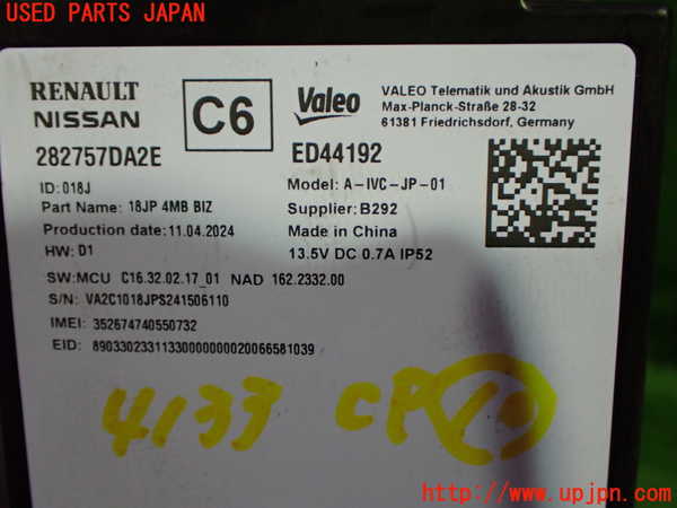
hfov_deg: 49.0
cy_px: 254
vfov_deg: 37.7
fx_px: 743
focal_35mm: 38
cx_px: 338
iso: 800
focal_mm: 6.83
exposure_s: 1/125
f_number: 2.7
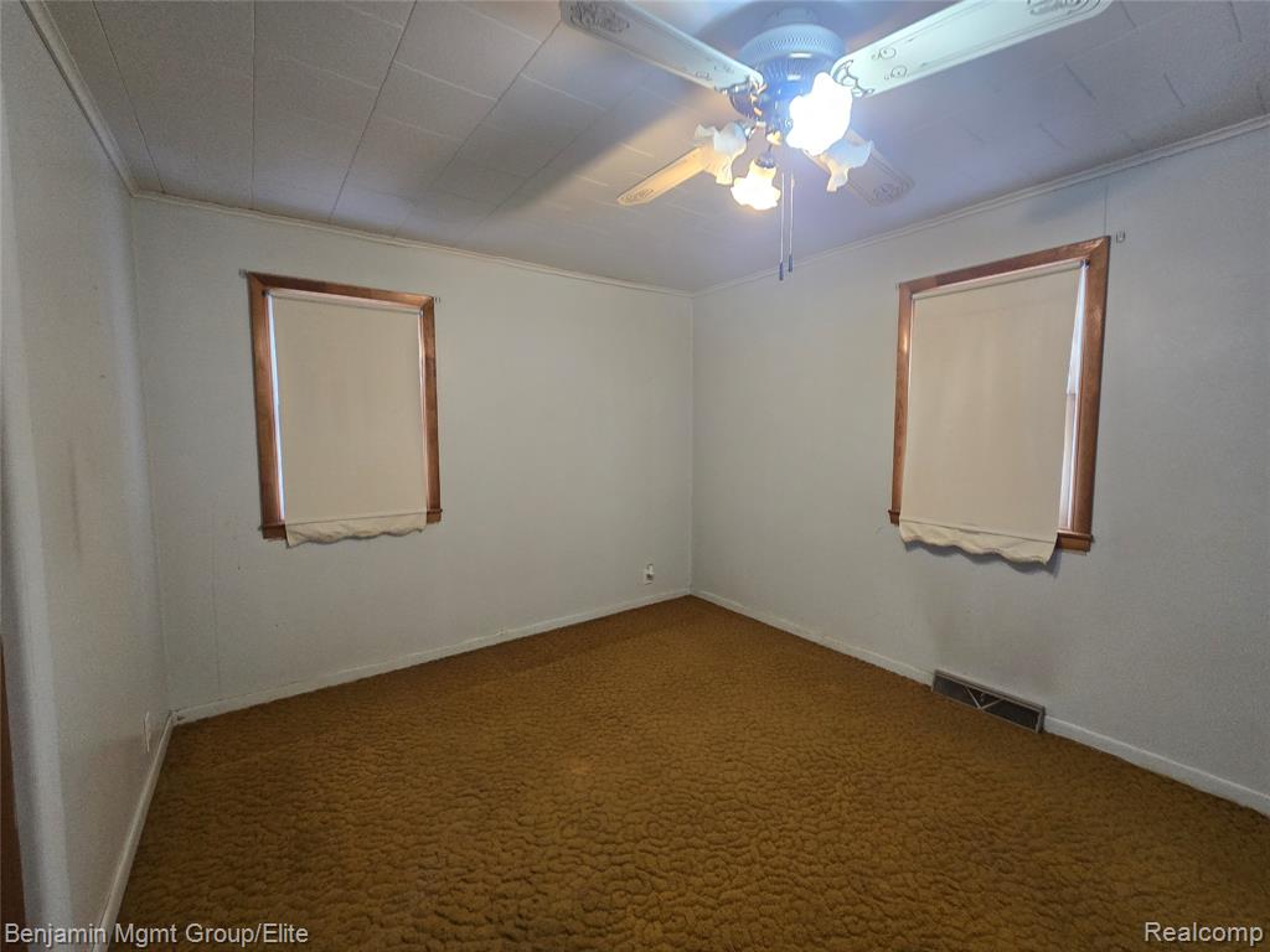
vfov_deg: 89.9
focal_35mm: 13
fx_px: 477
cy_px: 476
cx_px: 635
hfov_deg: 106.2
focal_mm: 2.2
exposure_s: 1/60
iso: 200
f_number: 2.2
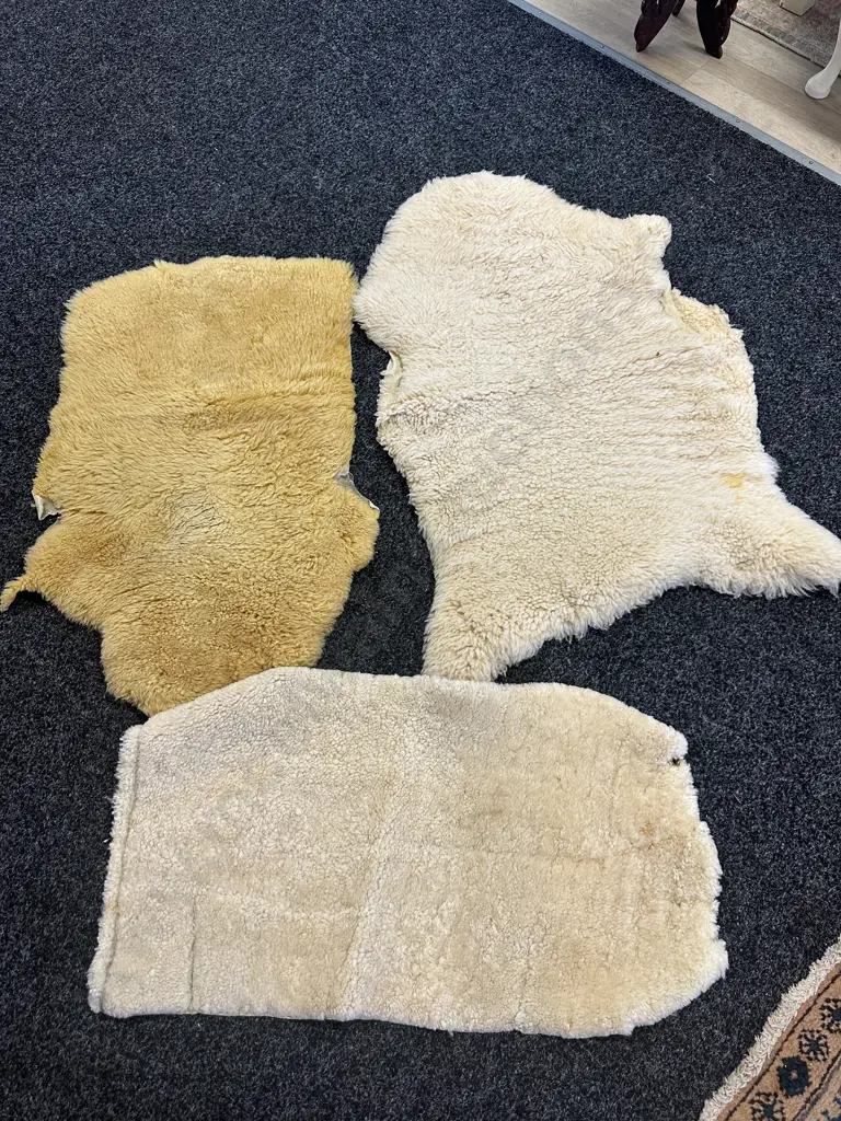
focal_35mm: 24
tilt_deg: -66.4
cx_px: 420
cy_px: 560
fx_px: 777
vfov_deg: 71.6
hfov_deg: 56.8
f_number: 1.78
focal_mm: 6.86
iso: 160
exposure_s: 1/100
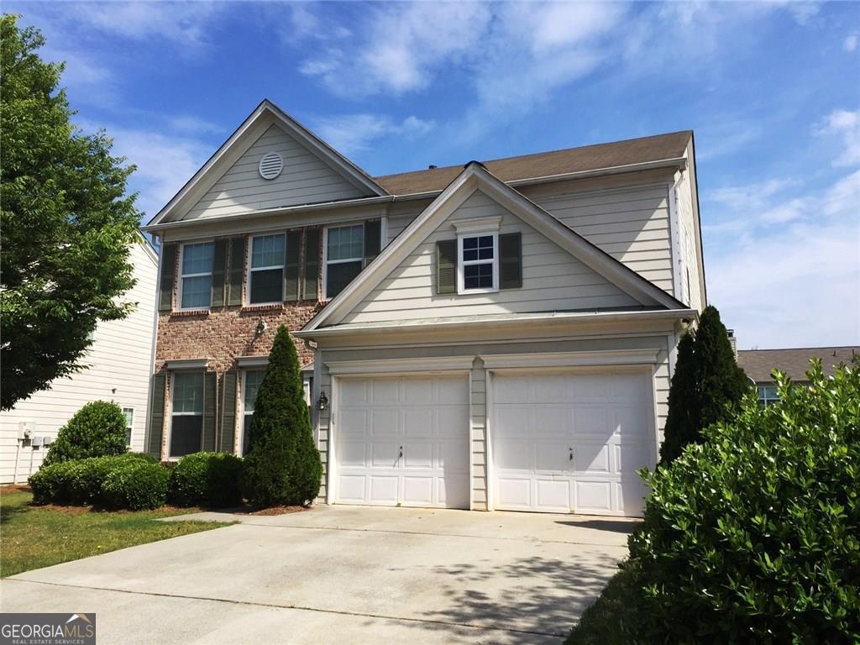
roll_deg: -1.8
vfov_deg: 48.2
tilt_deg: +10.9
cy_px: 322
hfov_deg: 61.7
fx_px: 720
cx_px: 430
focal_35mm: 29
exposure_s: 1/2198
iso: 32
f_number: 2.2
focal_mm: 4.15
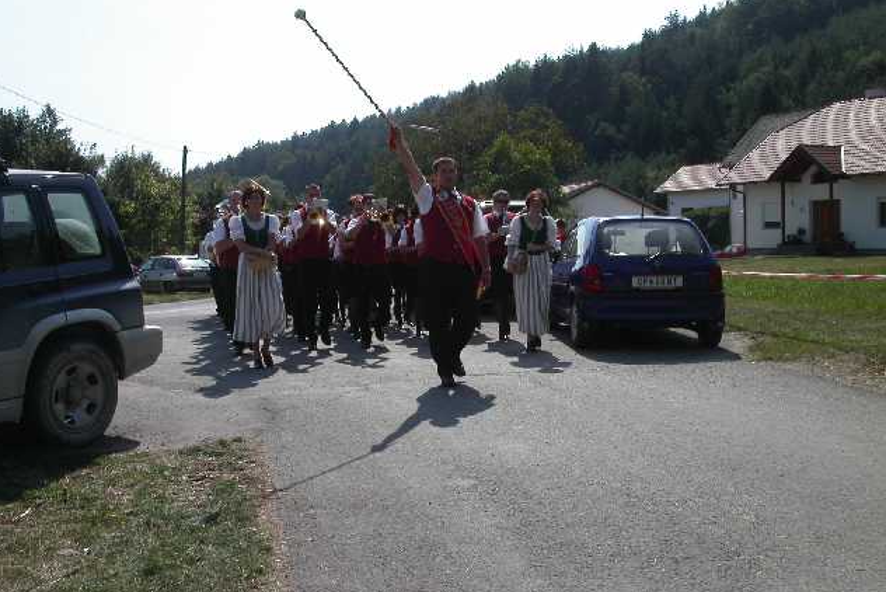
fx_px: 985
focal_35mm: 40
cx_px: 440
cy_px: 286
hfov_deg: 48.4
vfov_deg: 33.4
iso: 100
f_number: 8
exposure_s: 1/500
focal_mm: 7.8
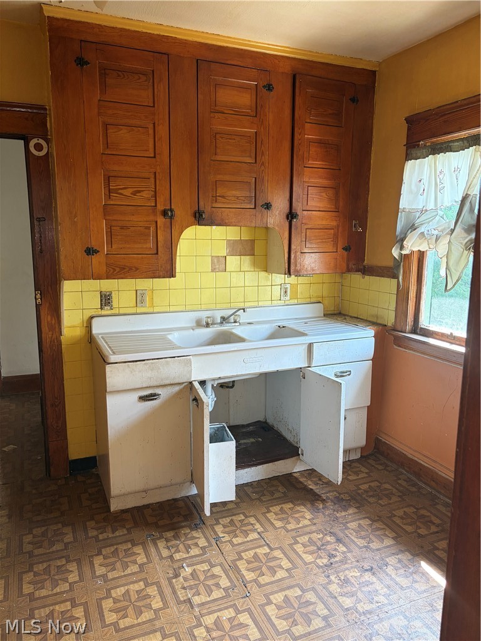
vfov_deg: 67.3
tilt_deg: -9.6
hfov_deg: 53.1
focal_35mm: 26
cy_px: 320
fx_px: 482
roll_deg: +1.2
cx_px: 240
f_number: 1.6
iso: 160
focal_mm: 5.96
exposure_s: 1/60
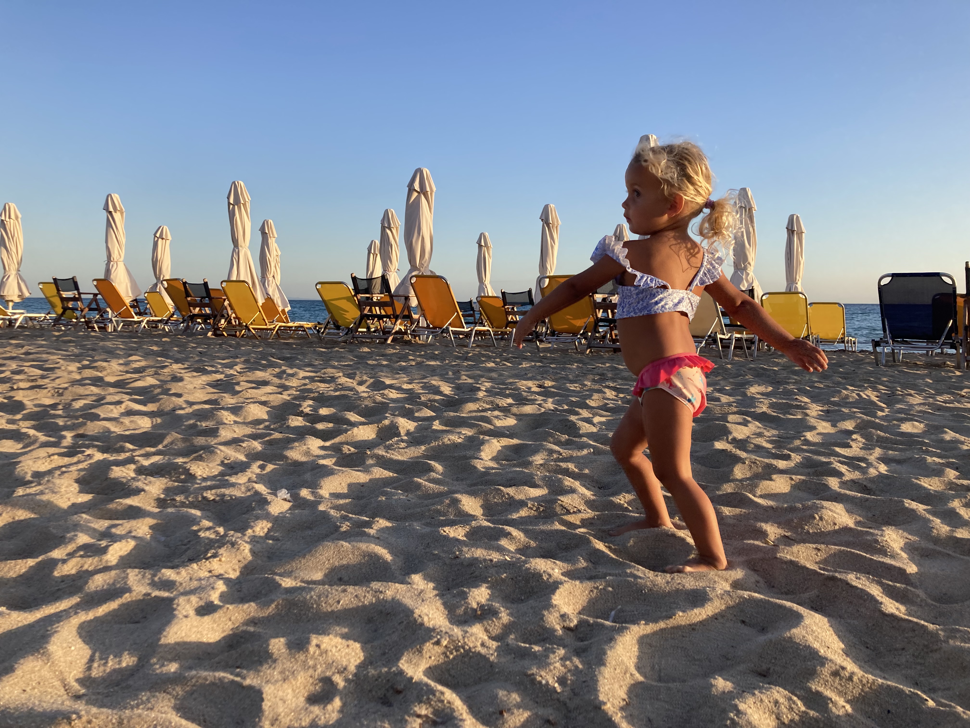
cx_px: 485
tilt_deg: -2.2
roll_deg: -1.0
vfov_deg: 49.7
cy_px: 364
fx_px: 785
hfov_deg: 63.4
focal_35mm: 28
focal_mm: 3.99
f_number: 1.8
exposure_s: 1/774
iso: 20
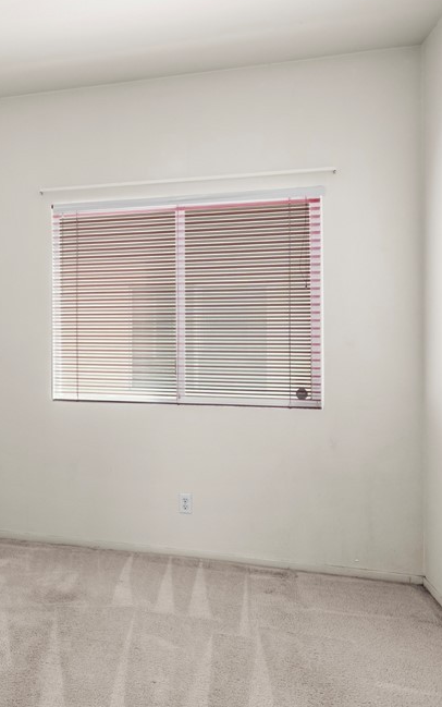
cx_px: 45
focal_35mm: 29
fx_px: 559
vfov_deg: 64.6
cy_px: 334
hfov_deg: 40.0
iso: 400
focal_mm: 17
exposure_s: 1/25
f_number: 8
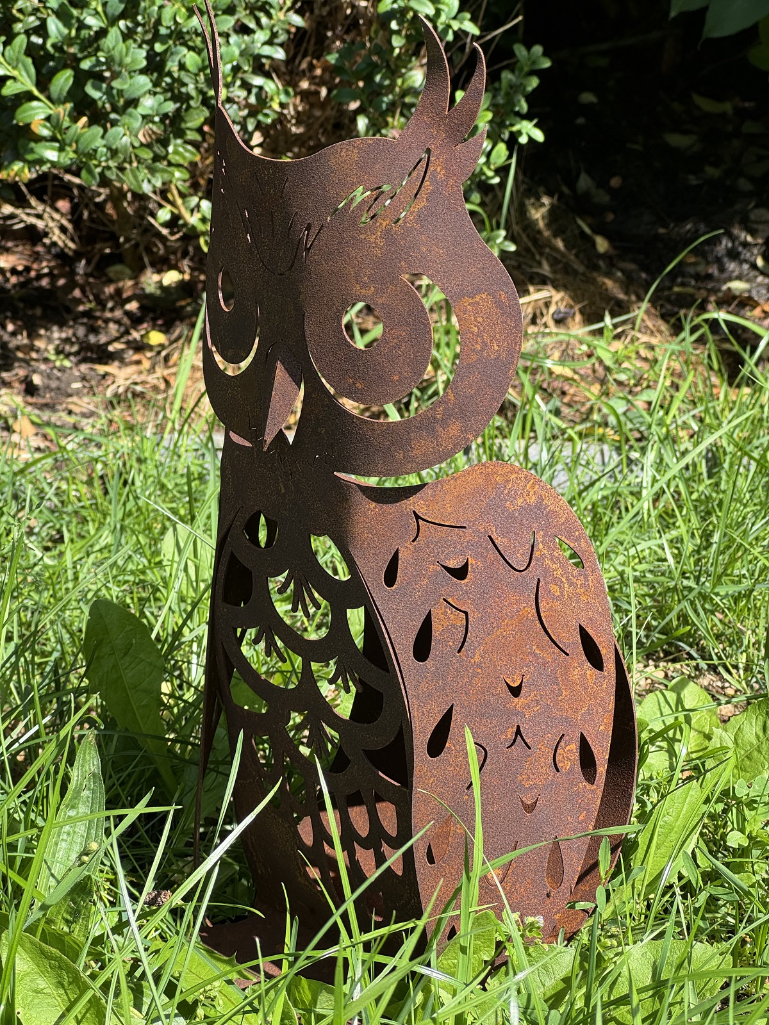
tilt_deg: -21.8
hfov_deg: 19.1
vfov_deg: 25.3
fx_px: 2281
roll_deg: +3.6
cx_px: 384
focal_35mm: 77
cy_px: 512
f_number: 2.8
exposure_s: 1/191
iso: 25
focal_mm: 9
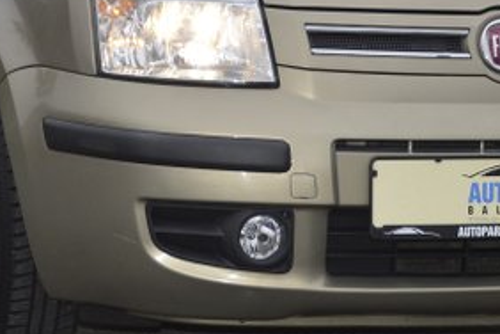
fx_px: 2658
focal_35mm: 191
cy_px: 76
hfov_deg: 10.7
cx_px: 255
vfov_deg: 7.2
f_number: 4.8
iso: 100
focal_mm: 45
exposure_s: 1/160
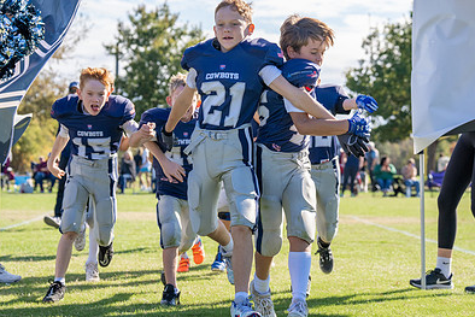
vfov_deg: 13.3
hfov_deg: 19.8
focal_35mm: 103
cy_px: 146
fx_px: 1359
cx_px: 207
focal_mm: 70
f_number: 4.5
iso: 400
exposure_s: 1/2000
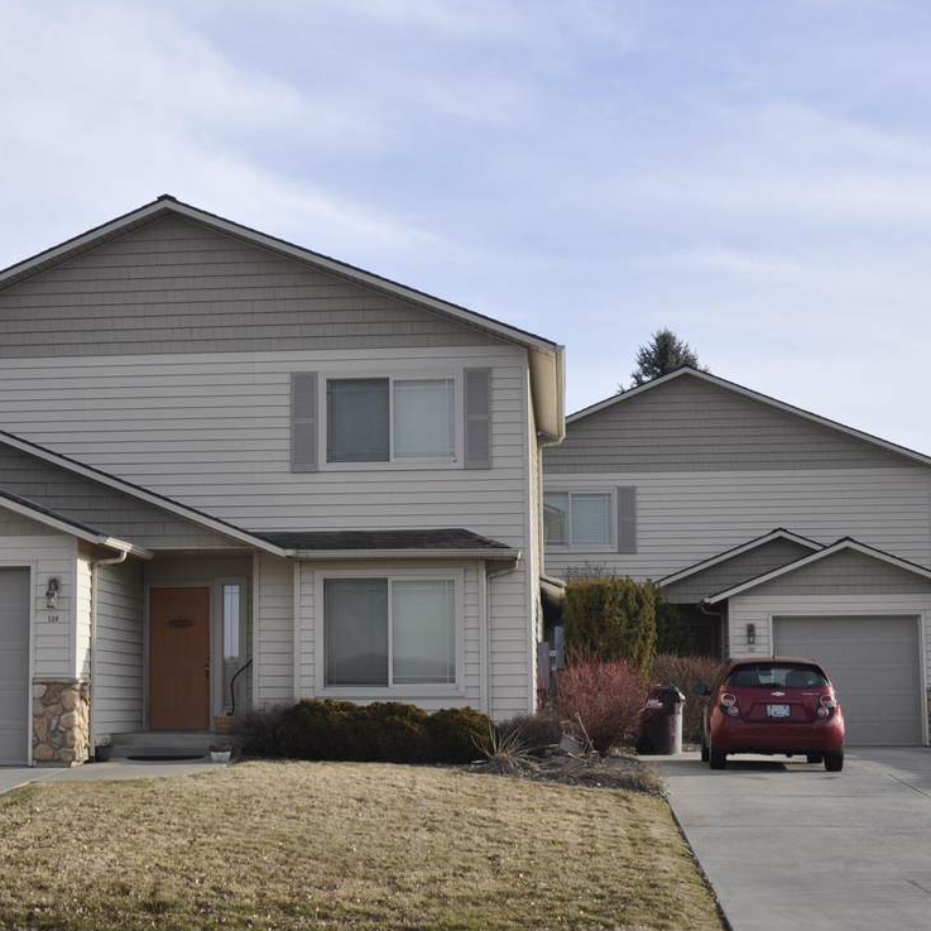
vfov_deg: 28.7
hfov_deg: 28.5
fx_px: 1818
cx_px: 306
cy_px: 485
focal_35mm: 60
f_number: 9
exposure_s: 1/320
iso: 200
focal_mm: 27
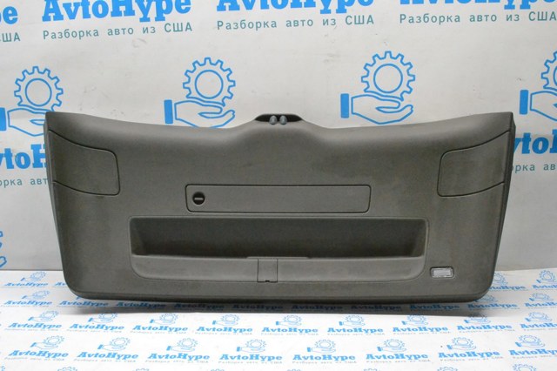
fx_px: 510
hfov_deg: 57.2
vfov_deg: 39.9
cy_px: 186
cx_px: 278
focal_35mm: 33
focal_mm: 22
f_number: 13
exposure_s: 1/100
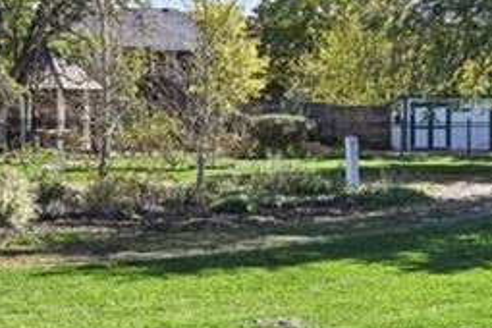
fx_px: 1203
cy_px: 114
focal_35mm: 88
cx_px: 73
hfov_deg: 22.7
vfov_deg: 15.5
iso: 64
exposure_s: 1/100
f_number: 7.1
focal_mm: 14
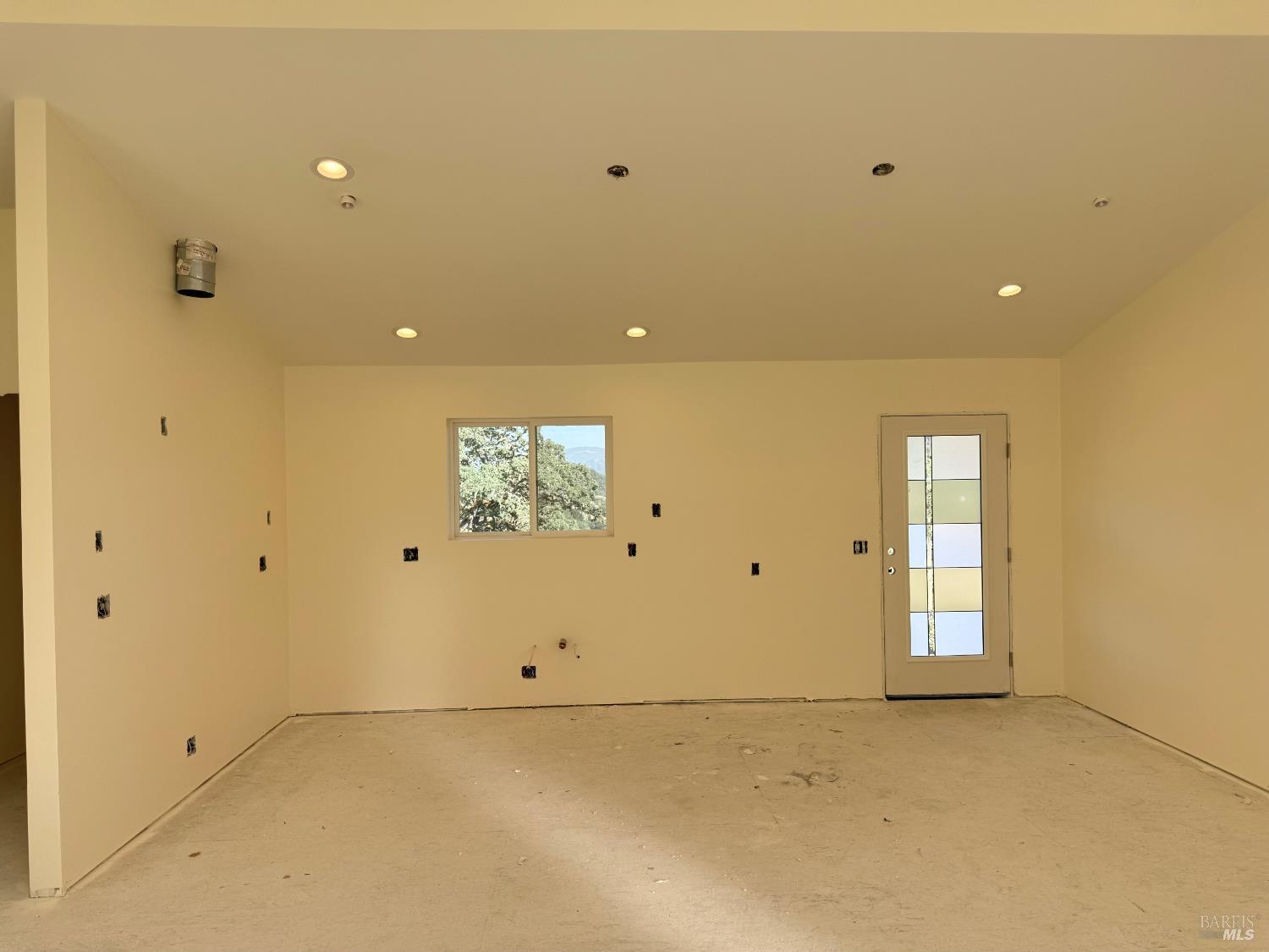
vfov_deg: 56.8
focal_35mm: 24
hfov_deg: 71.6
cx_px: 634
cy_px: 476
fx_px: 880
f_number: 1.78
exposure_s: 1/1060
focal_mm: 6.76
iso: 100
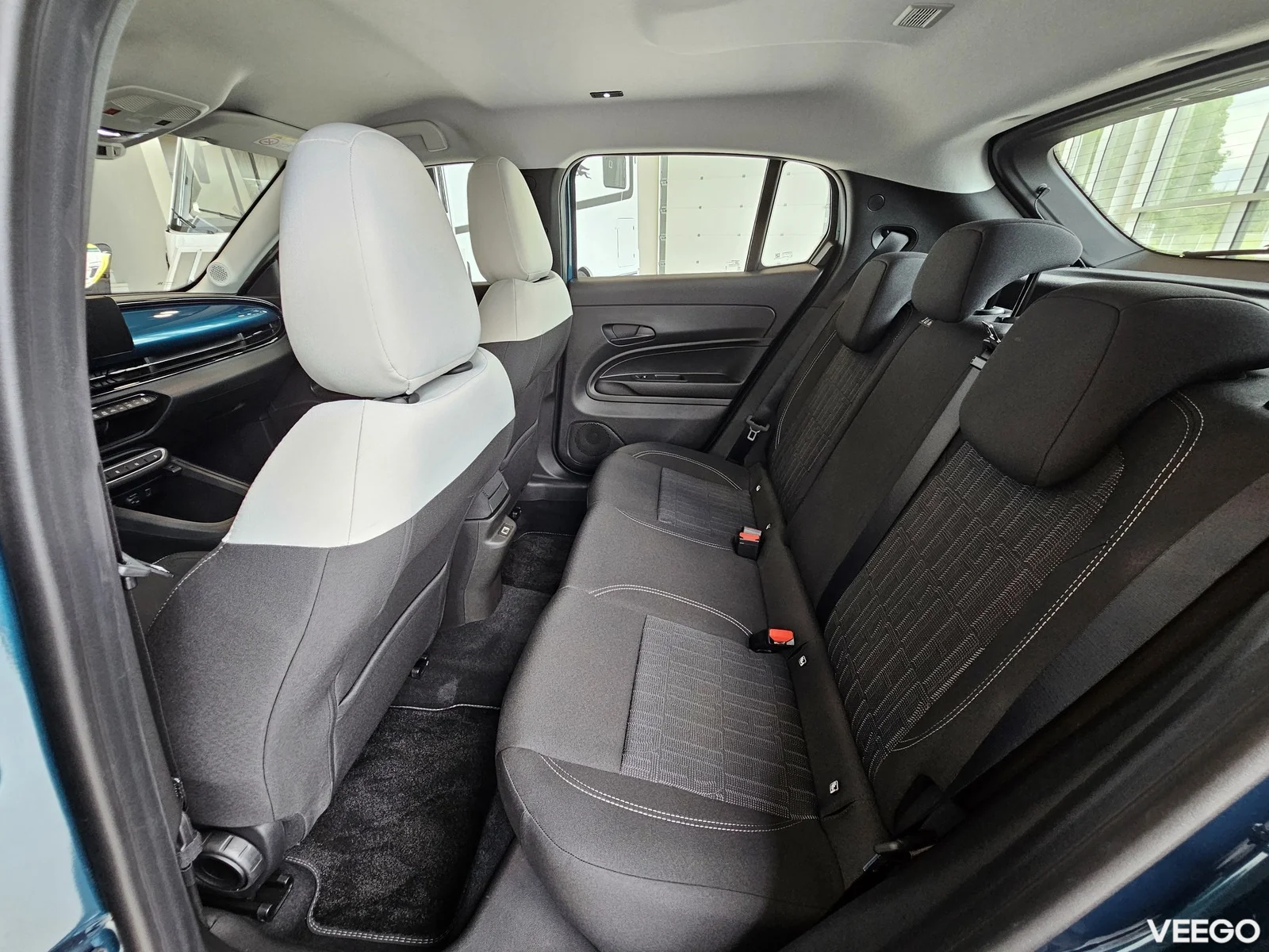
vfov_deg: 89.9
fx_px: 477
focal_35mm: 13
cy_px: 476
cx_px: 634
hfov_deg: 106.2
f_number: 2.2
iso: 200
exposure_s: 1/70.8
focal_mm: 2.2
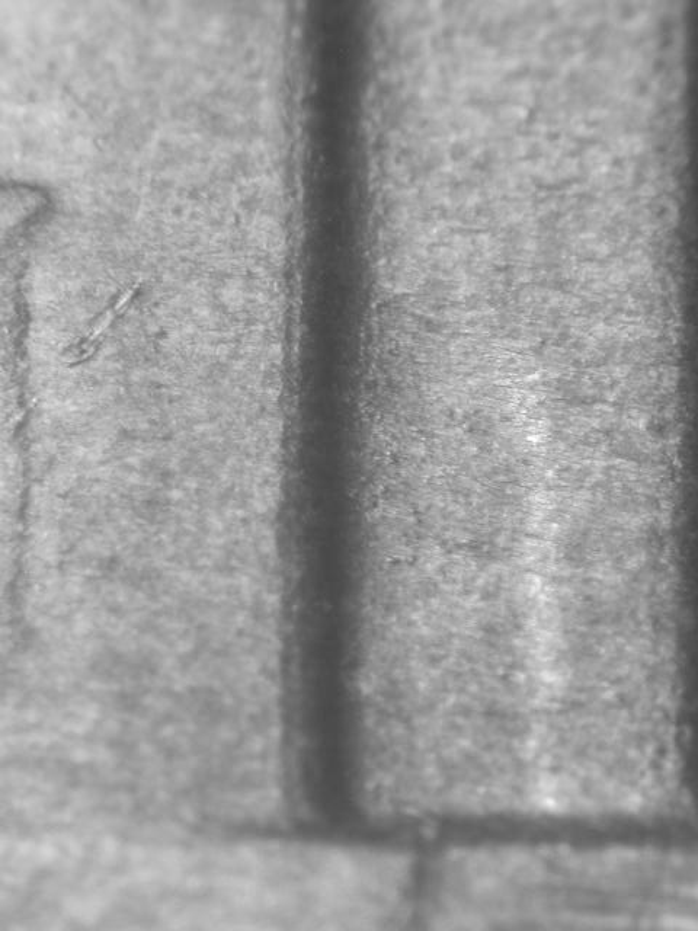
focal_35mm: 154
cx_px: 349
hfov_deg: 9.6
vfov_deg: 12.8
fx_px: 4140
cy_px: 466
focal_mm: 32
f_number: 5.1
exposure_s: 1/3.9
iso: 108
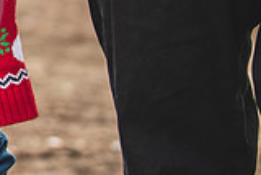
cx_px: -188
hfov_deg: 6.9
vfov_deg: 4.7
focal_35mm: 290
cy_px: -78
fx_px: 2104
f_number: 2.8
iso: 800
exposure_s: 1/320
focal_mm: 80
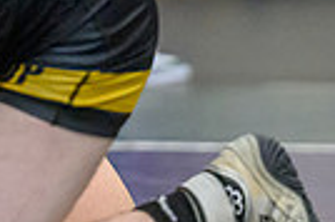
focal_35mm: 602
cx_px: -213
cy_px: -158
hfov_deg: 3.4
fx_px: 5595
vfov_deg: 2.3
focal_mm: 130
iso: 10000
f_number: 2.8
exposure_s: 1/800
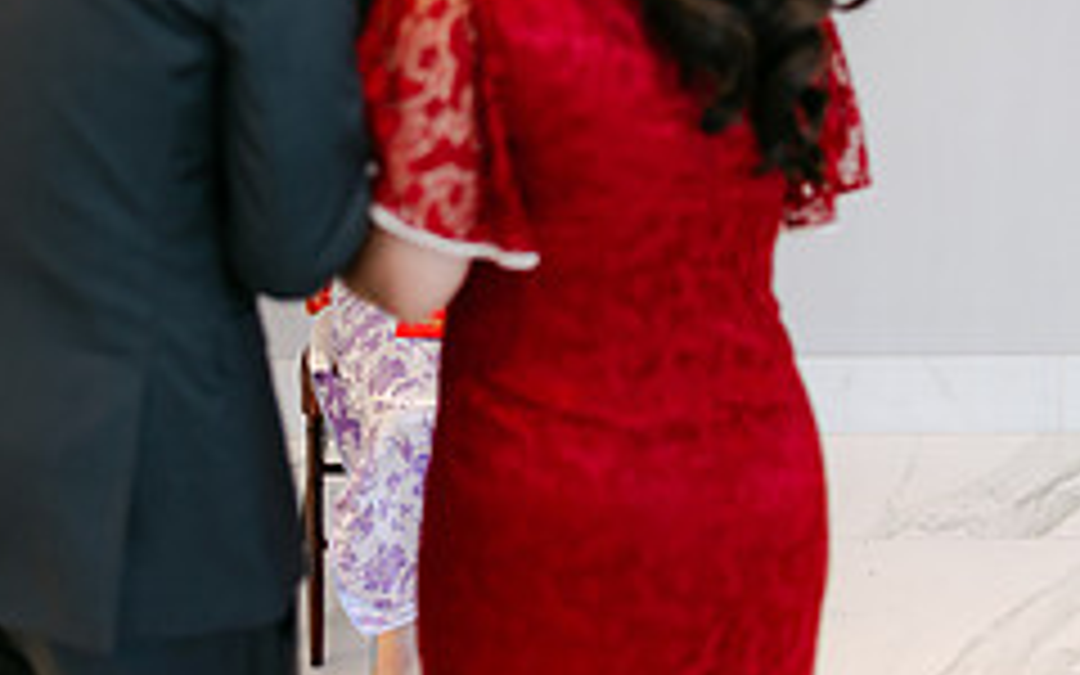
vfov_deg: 18.4
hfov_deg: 30.5
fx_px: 1972
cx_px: 410
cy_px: -140
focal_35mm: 67
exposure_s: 1/125
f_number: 1.4
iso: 250
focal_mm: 35
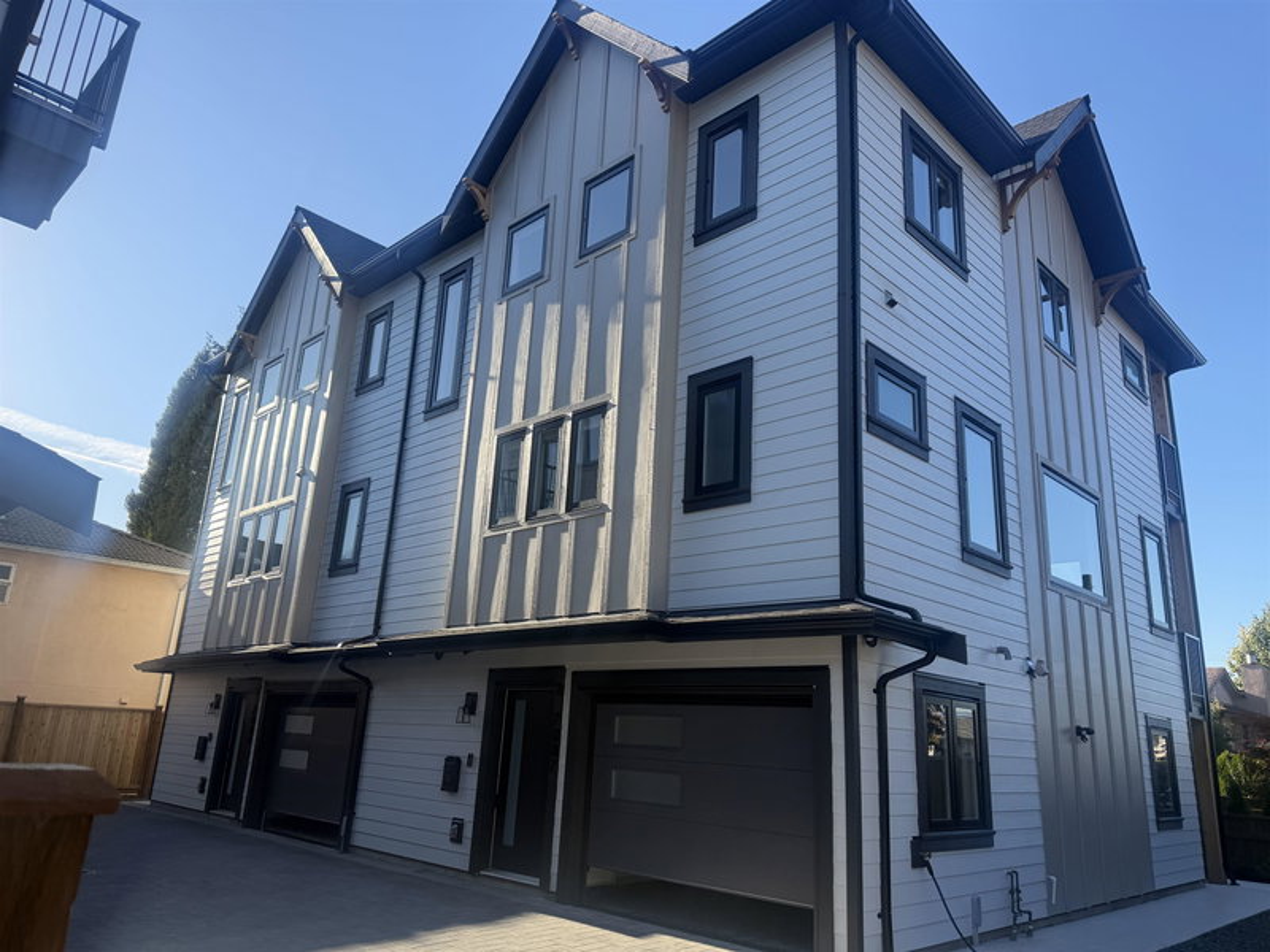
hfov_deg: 71.6
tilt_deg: +15.7
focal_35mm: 24
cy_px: 476
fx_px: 881
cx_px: 635
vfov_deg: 56.8
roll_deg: -3.5
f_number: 1.78
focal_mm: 6.76
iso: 100
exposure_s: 1/2053
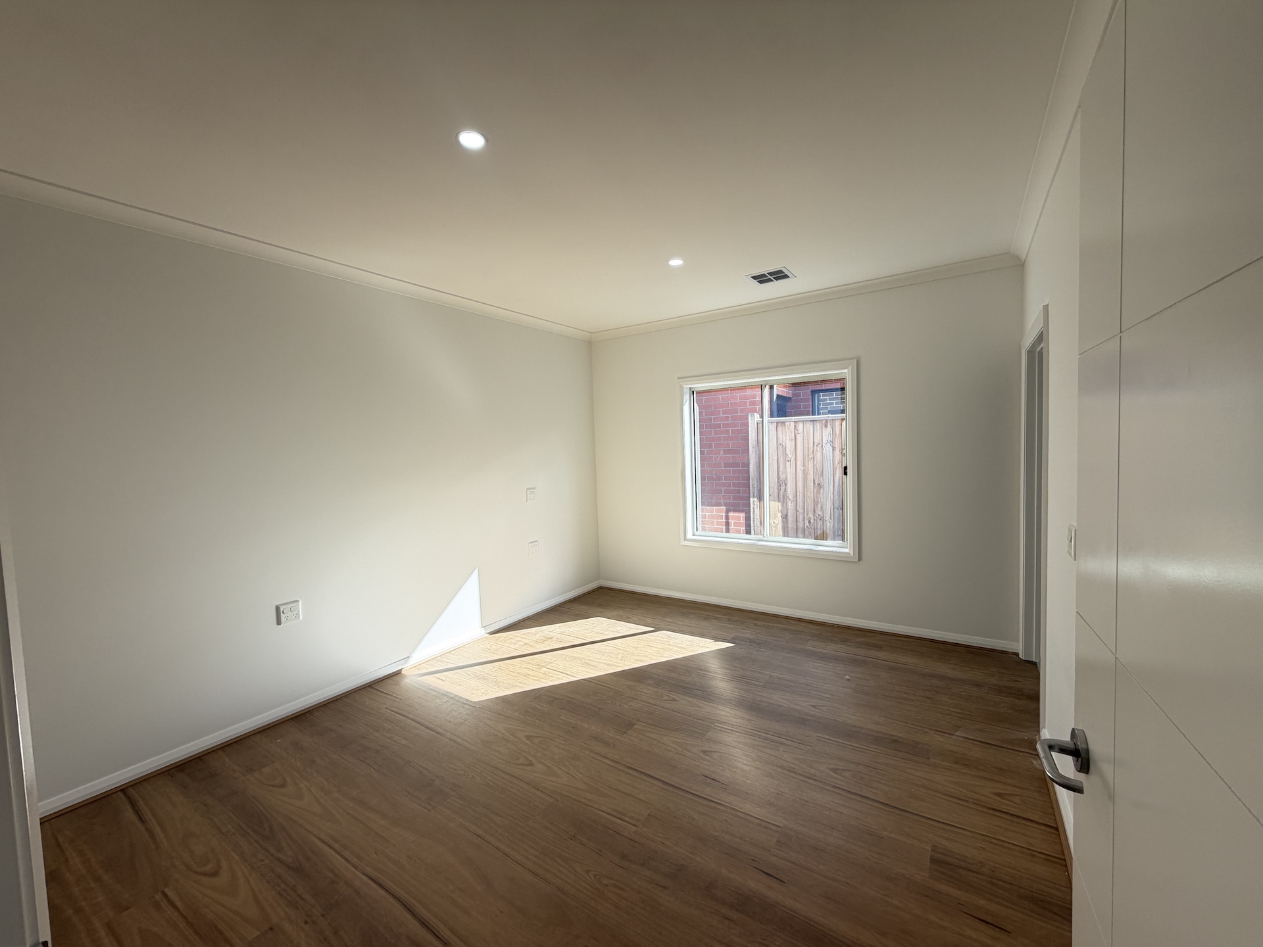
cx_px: 632
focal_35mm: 14
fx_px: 511
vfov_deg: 85.7
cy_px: 474
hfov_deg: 102.1
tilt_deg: -4.3
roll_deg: +2.7
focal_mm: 2.22
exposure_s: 1/100
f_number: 2.2
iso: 25
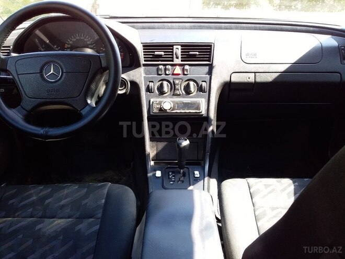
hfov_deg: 58.4
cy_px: 130
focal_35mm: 31
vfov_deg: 45.4
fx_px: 309
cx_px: 172
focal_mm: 3.3
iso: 40
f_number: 2.2
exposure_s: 1/50
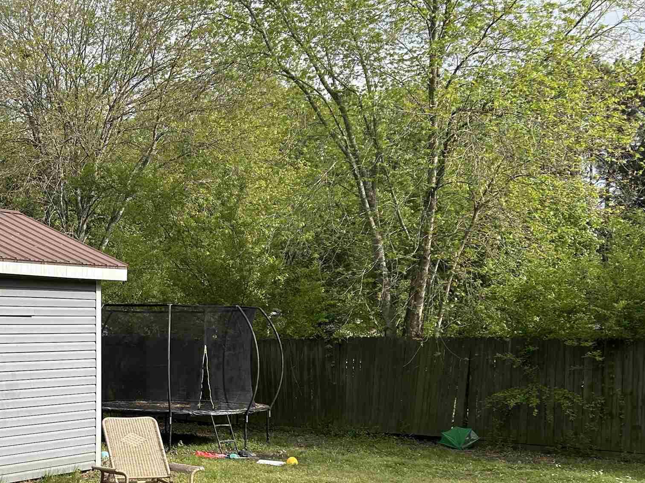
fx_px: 987
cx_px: 81
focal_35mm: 53
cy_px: 382
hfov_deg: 34.4
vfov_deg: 27.0
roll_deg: -0.2
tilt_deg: -4.0
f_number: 1.5
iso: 50
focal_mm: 5.7
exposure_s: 1/2299
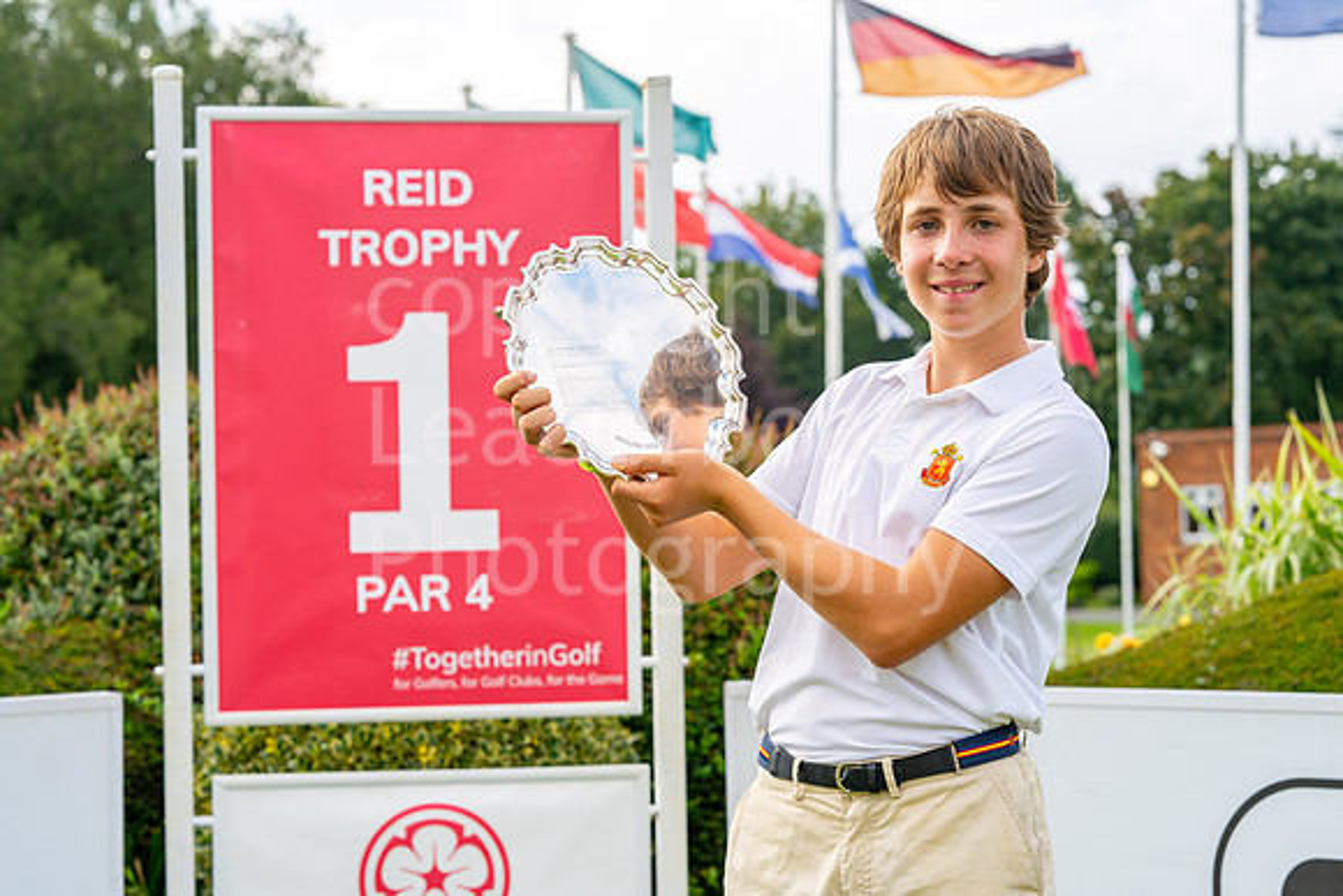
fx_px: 3172
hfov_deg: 23.9
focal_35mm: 85
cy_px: 448
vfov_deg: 16.1
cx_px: 672
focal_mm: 85
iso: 200
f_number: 6.3
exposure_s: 1/500
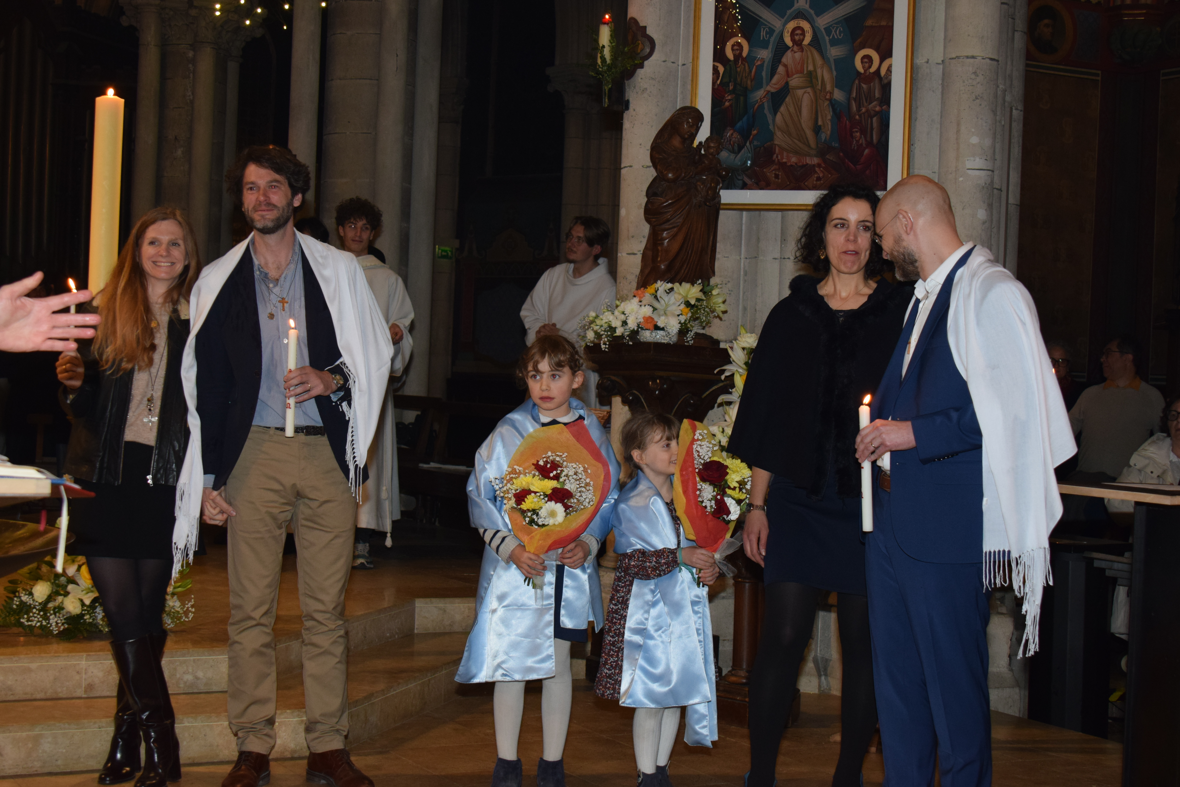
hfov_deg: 35.1
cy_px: 394
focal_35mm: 57
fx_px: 1868
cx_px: 590
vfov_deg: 23.8
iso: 1000
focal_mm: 38
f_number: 7.1
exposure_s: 1/60
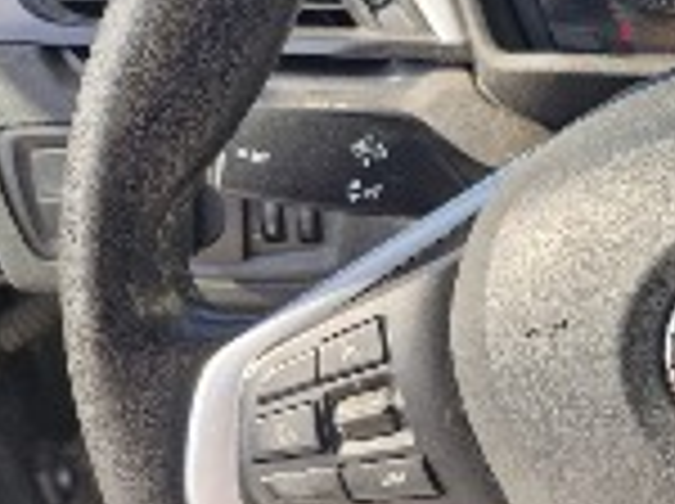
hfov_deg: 26.4
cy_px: 234
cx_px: 846
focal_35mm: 64
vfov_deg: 22.9
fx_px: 1246
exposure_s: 1/301
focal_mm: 5.54
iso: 50
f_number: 1.8
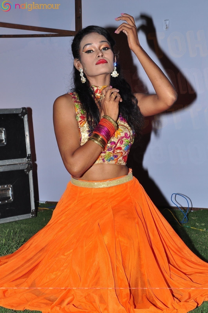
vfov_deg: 27.0
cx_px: 104
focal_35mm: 75
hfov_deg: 18.1
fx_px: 652
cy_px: 156
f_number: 11
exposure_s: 1/125
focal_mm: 50
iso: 400
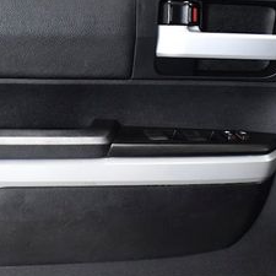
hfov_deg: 15.9
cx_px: 94
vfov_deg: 15.9
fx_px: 983
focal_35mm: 109
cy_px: 199
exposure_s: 1/320
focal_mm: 30
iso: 2500
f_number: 4
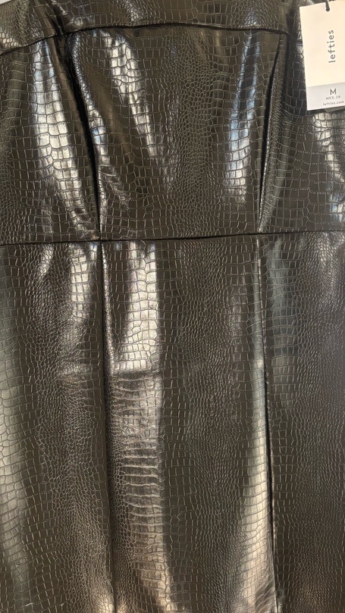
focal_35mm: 35
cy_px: 302
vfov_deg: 56.6
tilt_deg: -6.9
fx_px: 569
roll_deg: +1.3
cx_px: 147
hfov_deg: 33.7
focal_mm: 5.96
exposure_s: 1/60
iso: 400
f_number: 1.6
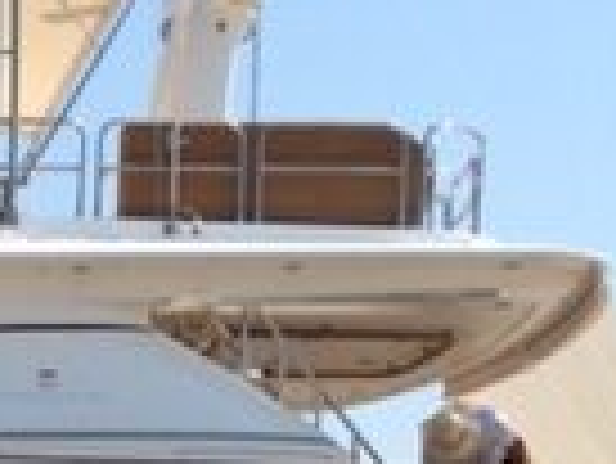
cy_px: 824
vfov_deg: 10.4
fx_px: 2404
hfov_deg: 12.9
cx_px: -585
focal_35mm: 135
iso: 32
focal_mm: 4.15
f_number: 2.2
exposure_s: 1/2740
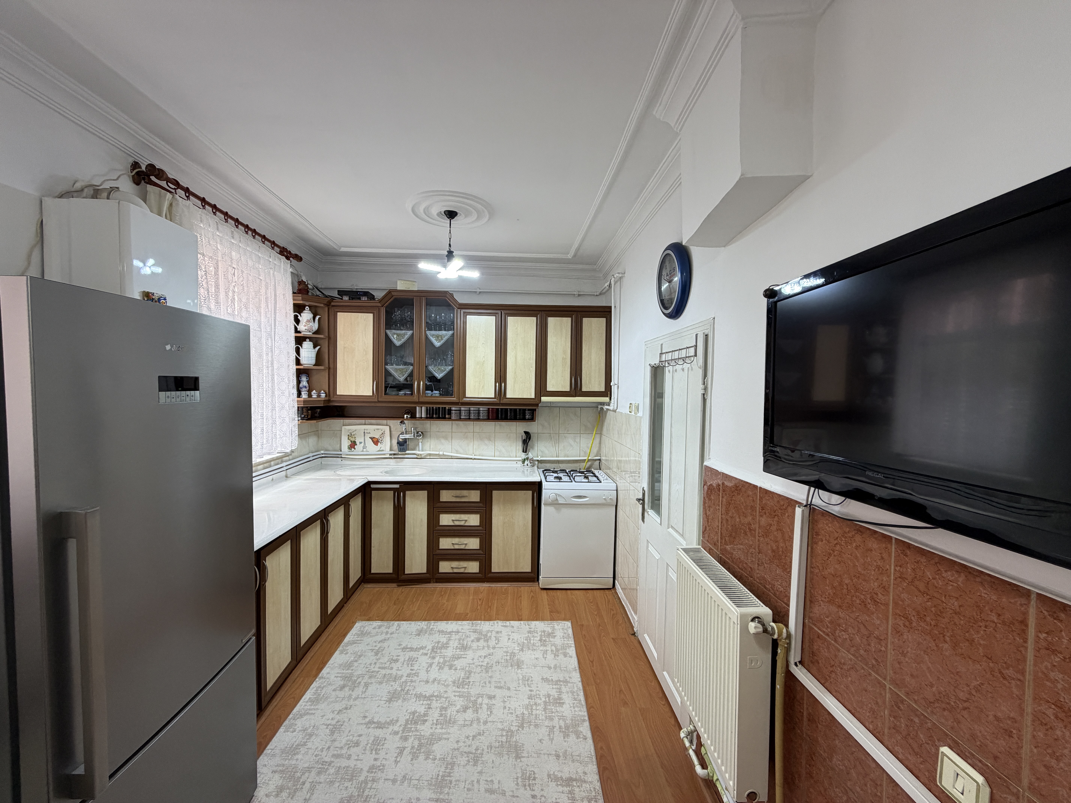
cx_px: 536
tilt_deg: -1.6
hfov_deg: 102.1
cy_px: 402
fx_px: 433
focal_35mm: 14
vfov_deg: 85.7
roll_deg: -0.2
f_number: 2.2
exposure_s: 1/100
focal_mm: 2.22
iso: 160
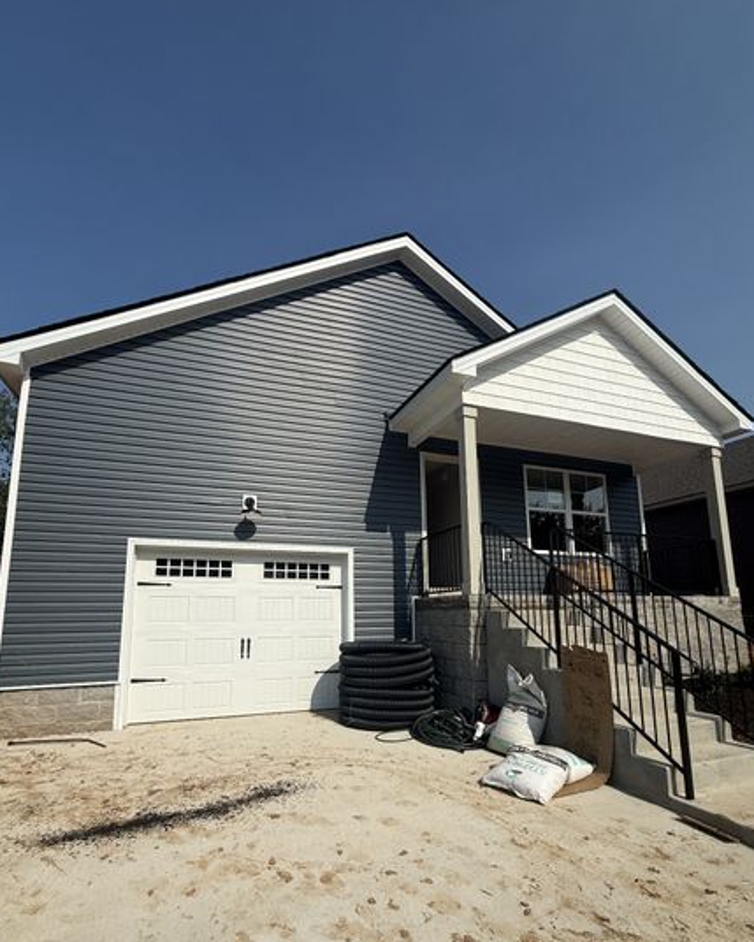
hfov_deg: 77.0
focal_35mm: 17
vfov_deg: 88.9
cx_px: 366
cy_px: 546
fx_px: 474
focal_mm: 2.22
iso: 50
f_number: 2.2
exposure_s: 1/5155
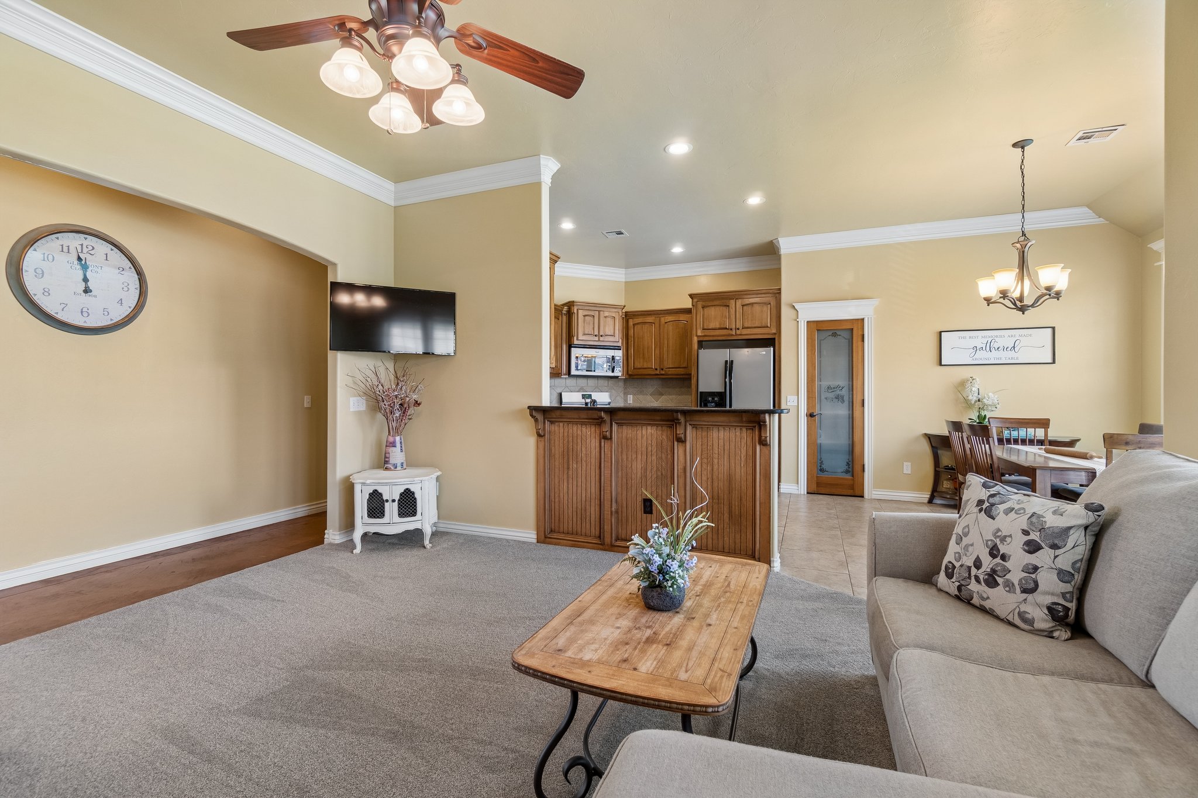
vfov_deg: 77.3
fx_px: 499
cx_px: 599
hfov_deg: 100.4
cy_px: 399
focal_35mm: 15
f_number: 6.3
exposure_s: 1/40
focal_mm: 10
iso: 200
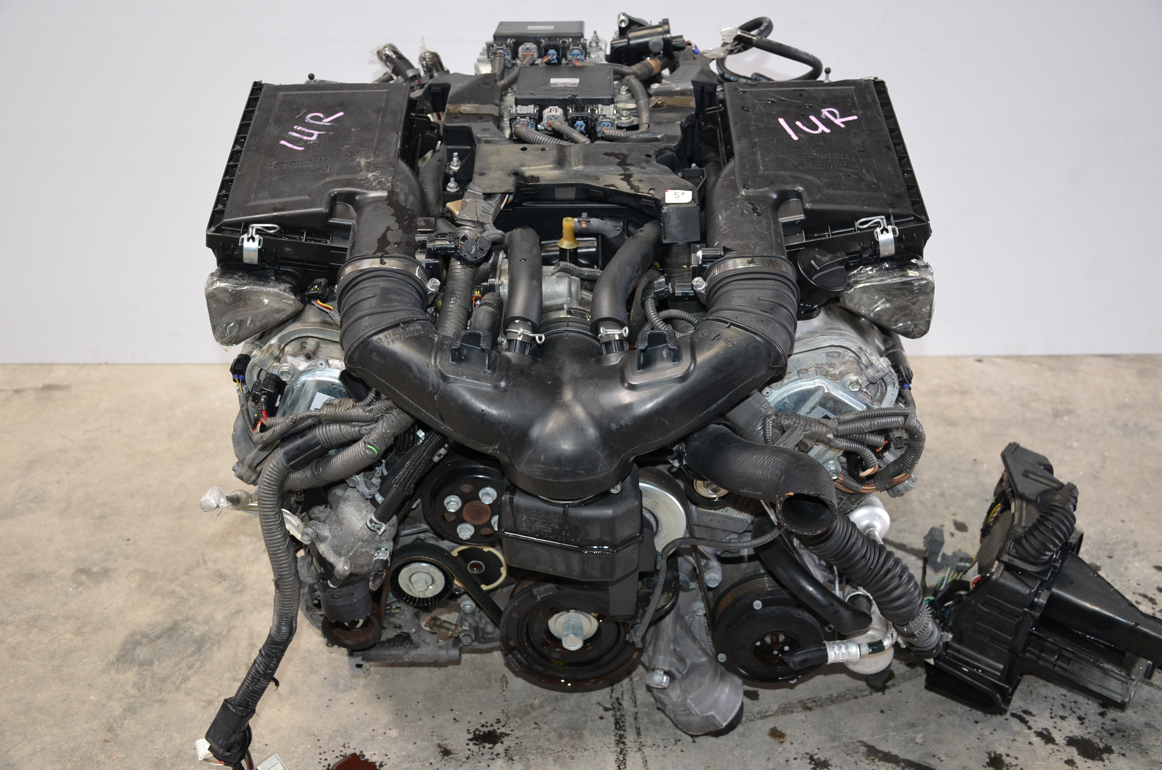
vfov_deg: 34.1
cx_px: 581
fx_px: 1256
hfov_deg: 49.6
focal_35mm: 39
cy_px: 385
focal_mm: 26
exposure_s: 1/60
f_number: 3.8
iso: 450
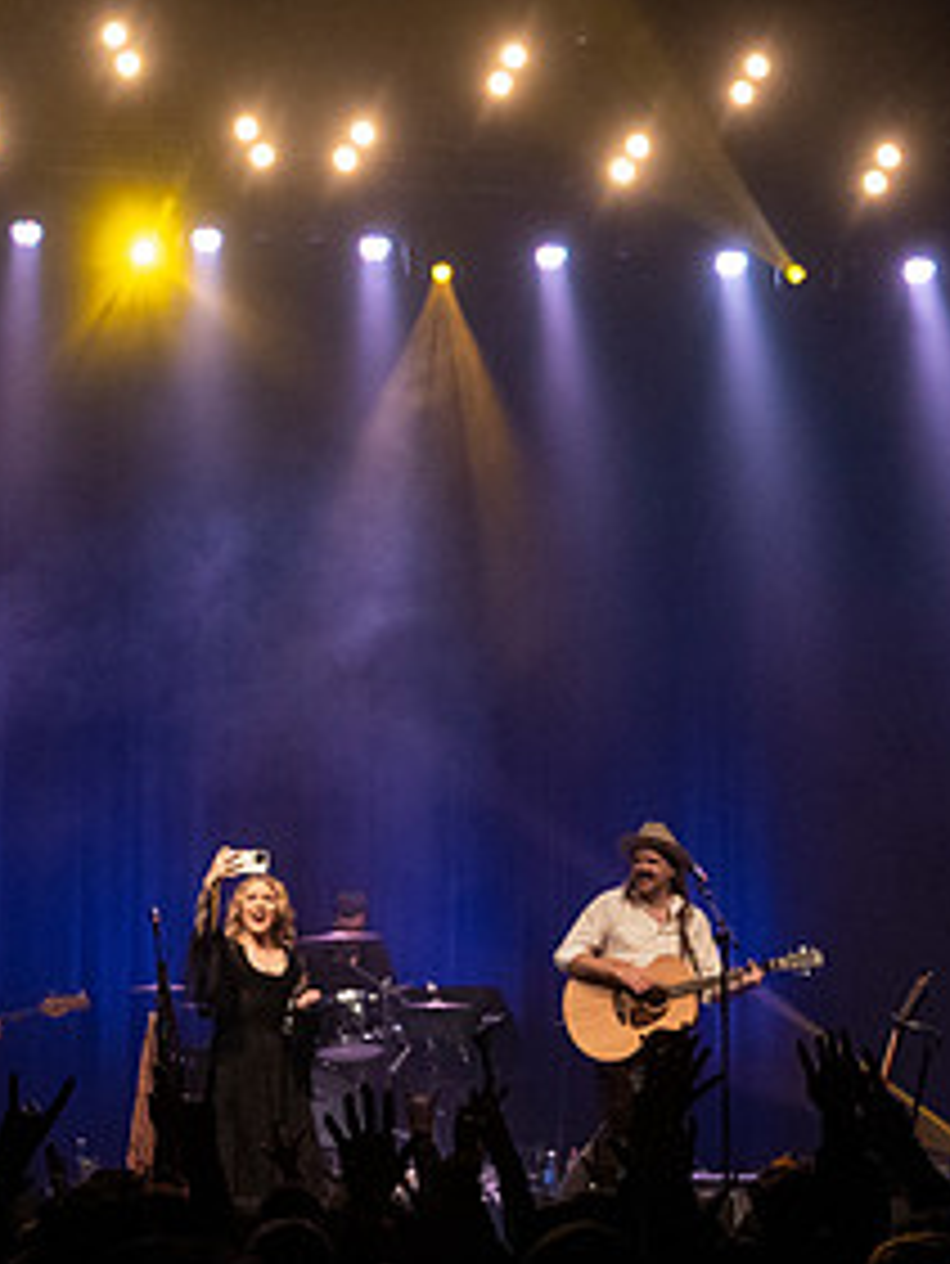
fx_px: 3181
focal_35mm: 87
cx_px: 296
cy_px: 653
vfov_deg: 22.5
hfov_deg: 16.9
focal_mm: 38
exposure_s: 1/160
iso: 2500
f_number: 3.2
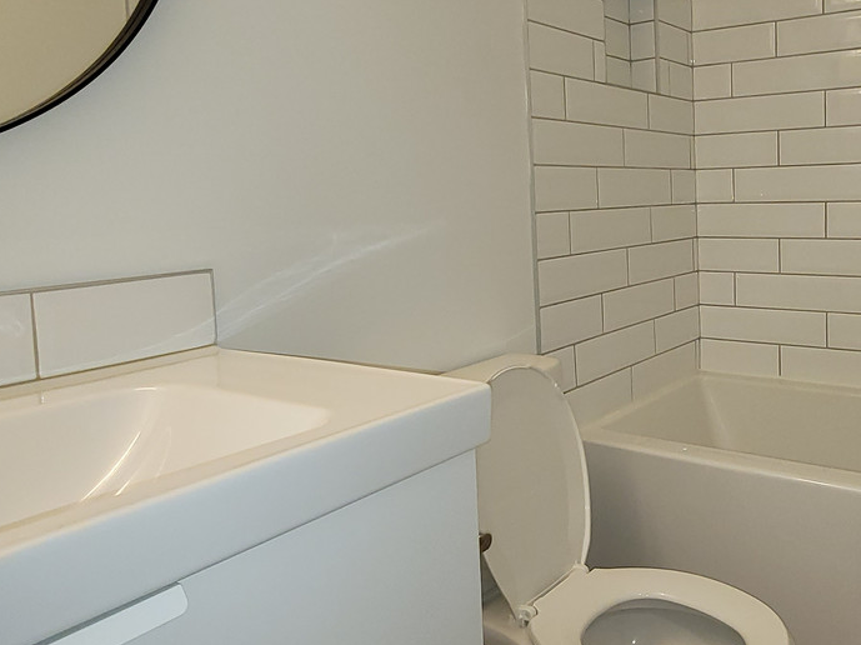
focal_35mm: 29
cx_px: 591
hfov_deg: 59.9
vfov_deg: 47.7
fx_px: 721
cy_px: 239
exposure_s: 1/59
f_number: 2.2
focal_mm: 2.2
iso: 160
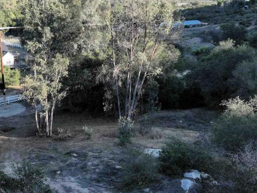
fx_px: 364
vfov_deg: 29.6
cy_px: 110
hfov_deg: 38.2
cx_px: 75
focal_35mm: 49
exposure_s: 1/1000
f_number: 2.8
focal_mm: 12.29
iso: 400
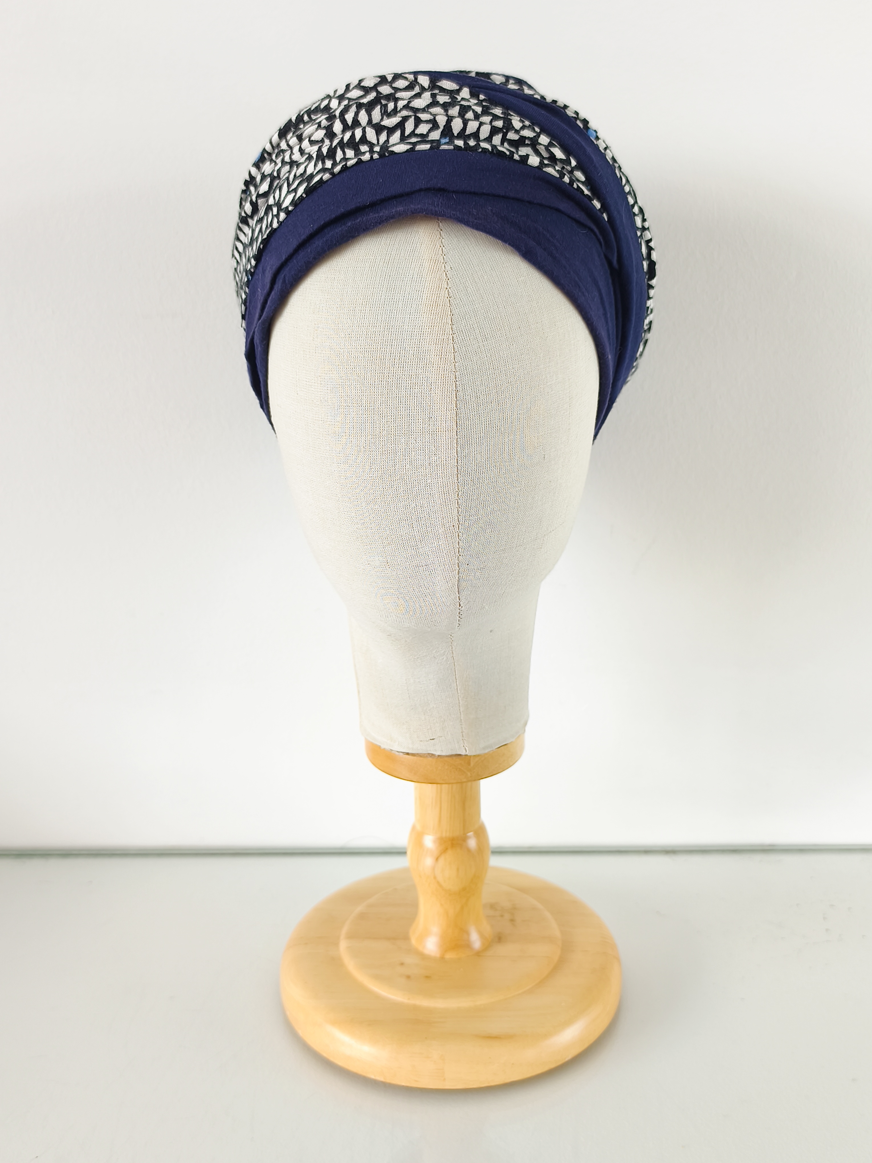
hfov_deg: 44.2
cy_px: 582
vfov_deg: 56.8
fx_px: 1075
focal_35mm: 32
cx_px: 436
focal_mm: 6.14
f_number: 1.65
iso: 50
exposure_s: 1/50
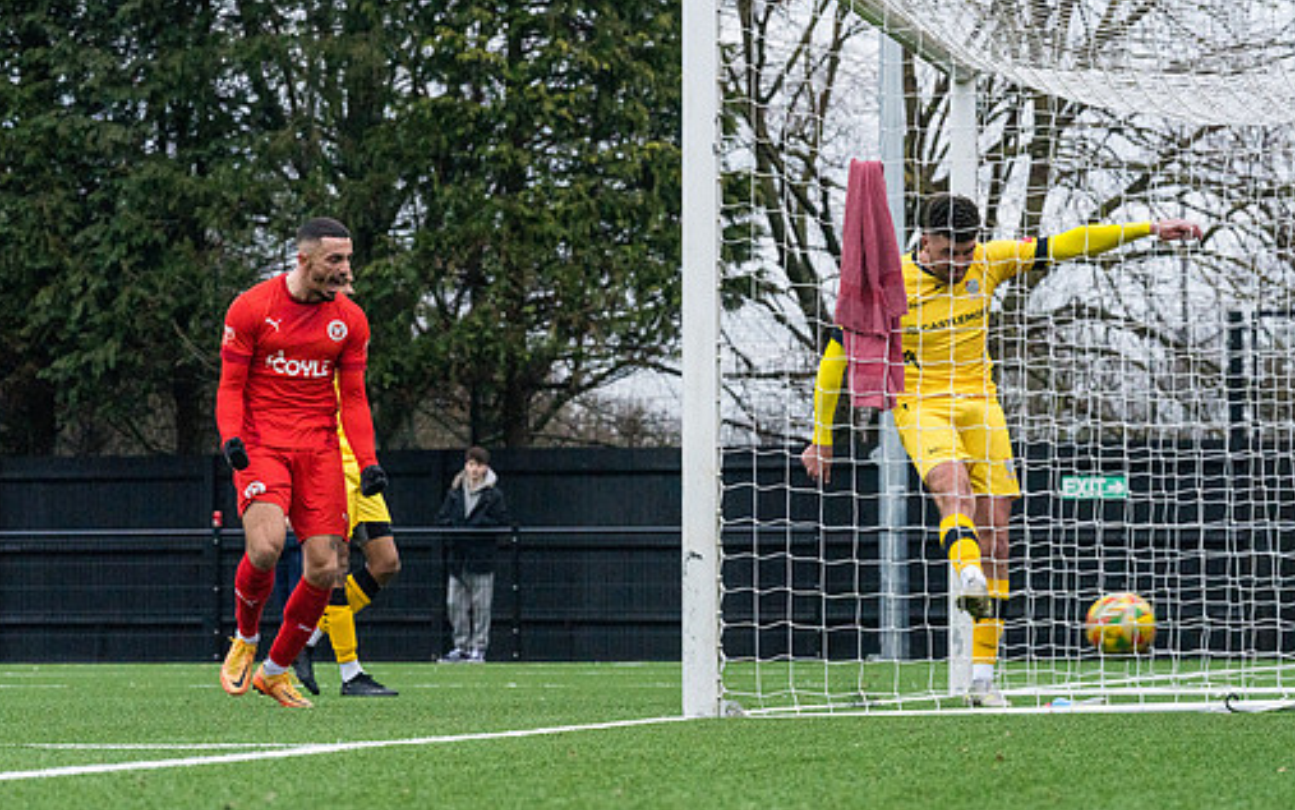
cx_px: 605
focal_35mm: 207
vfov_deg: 6.3
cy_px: 248
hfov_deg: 10.1
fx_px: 7306
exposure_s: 1/1250
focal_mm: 135
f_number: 8
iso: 2000
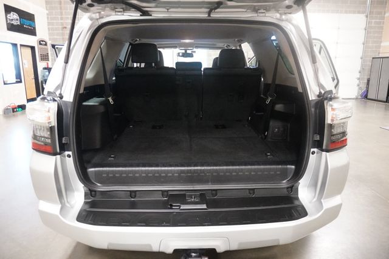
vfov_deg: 50.4
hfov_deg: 70.5
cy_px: 130
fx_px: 275
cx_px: 194
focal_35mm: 26
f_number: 3.5
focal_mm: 17
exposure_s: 1/60
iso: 6400
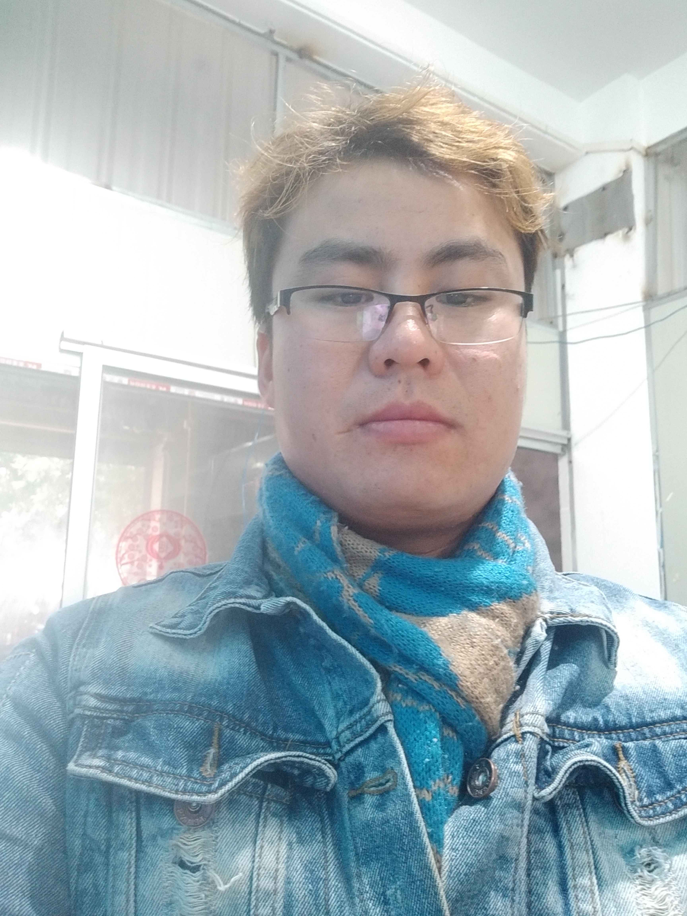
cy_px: 458
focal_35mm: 21
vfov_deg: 79.0
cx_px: 344
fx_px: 556
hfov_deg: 63.4
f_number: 2
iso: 1000
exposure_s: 1/20
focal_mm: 3.57
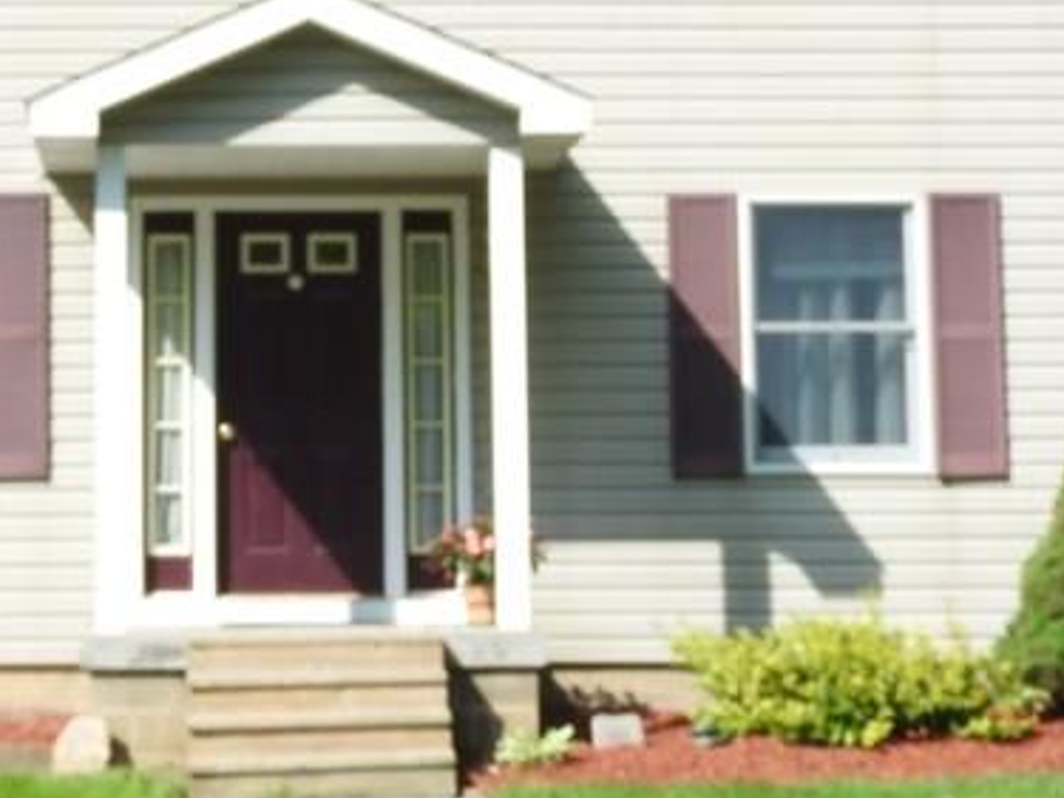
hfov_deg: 15.9
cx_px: 216
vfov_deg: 11.9
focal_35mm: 123
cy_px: 34
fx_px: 3779
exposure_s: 1/500
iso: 100
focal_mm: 8.1
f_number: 4
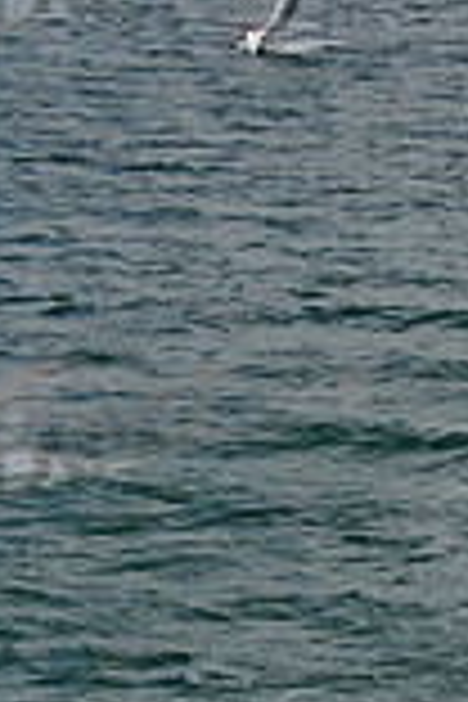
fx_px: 3627
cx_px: 634
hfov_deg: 7.3
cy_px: 650
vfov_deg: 11.0
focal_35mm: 186
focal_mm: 8.6
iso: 100
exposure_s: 1/1250
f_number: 3.8
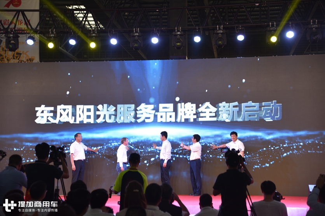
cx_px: 162
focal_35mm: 66
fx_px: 596
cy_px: 108
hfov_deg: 30.5
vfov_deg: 20.6
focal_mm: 66
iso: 400
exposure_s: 1/60
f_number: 4
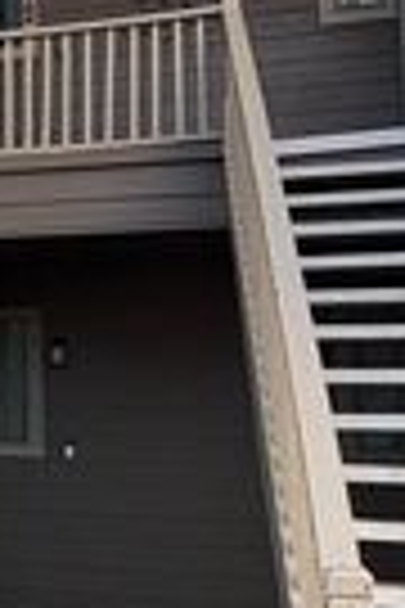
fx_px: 1215
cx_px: -405
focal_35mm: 72
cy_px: 322
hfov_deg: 15.3
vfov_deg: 28.1
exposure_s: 1/427
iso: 64
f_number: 2.2
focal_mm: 2.22
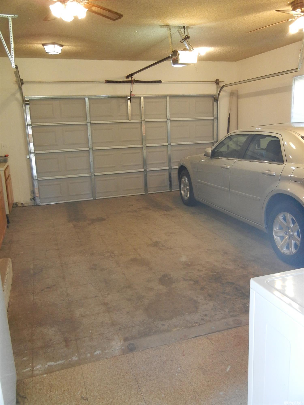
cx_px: 152
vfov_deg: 60.0
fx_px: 351
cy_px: 202
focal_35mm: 30
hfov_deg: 46.8
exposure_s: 1/30
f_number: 3.5
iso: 339
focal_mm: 5.4
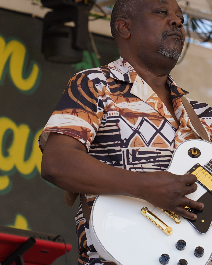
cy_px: 82
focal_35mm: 266
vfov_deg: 7.3
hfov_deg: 5.8
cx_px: 199
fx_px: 2087
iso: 100
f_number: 5
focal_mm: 105
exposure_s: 1/250
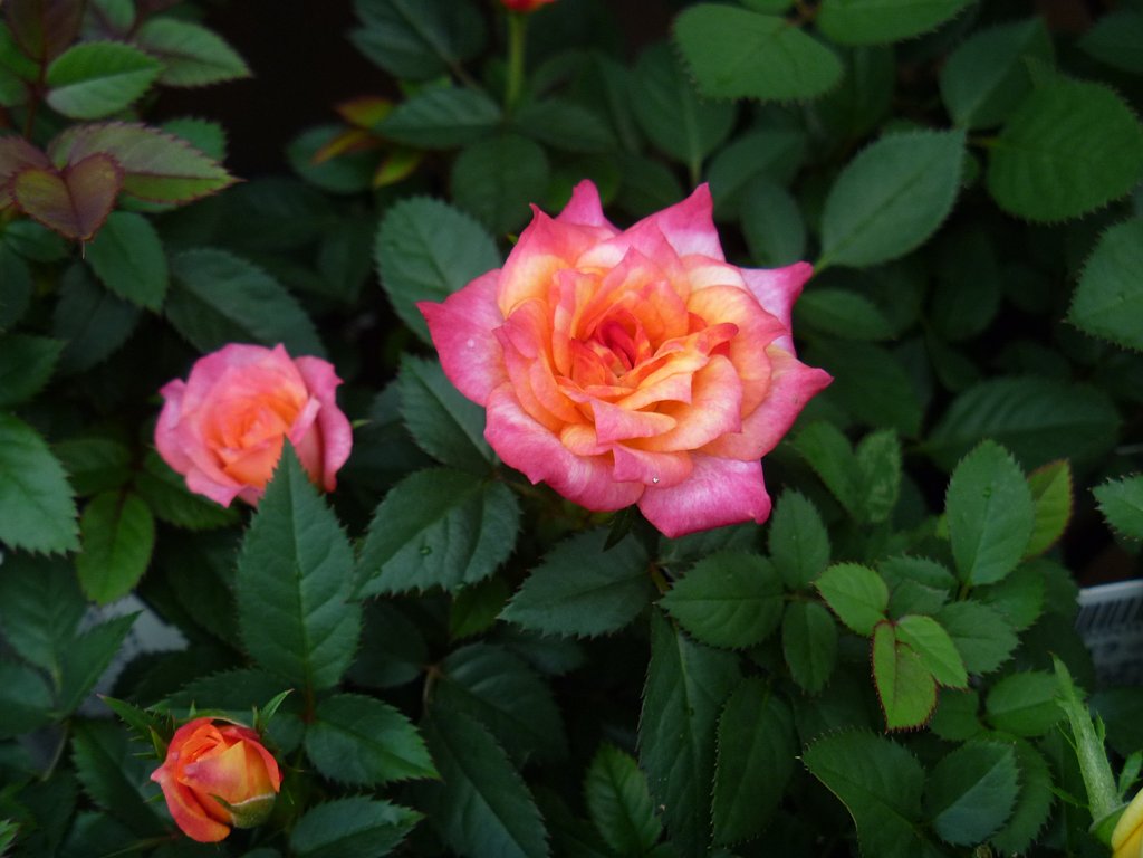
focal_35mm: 44
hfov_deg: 42.9
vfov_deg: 32.9
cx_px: 572
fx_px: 1453
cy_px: 429
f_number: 3.7
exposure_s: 1/40
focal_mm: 7.8
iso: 160
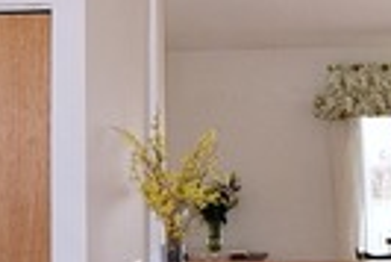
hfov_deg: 24.9
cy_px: 125
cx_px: 335
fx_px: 863
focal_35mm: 79
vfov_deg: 17.2
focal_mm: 11
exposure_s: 1/125
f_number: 5.6
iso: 640
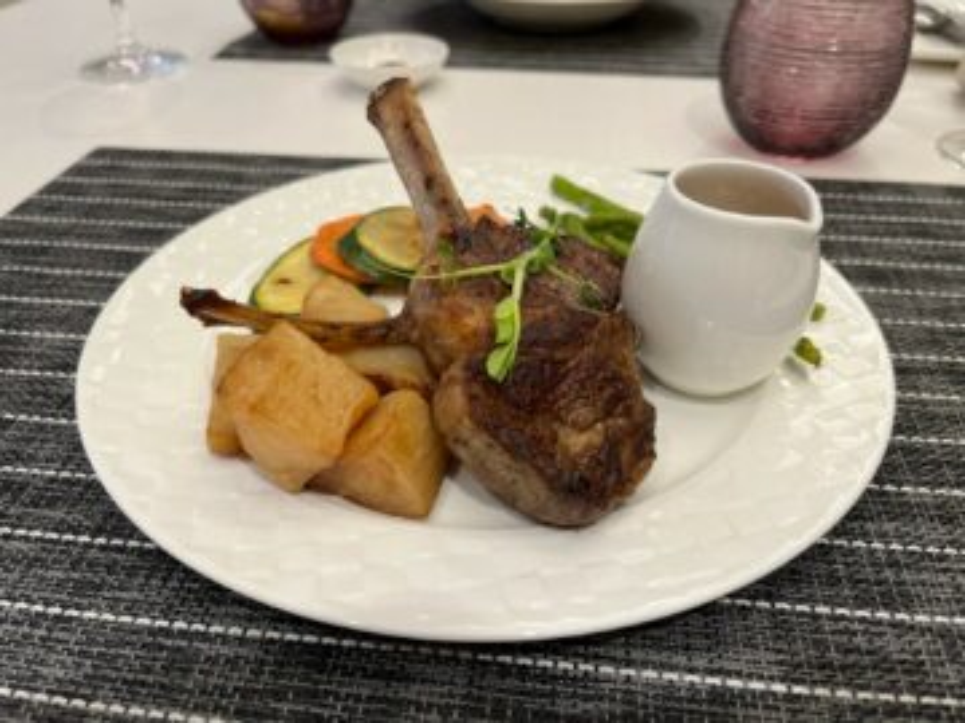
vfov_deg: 53.1
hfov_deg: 67.3
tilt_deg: -37.9
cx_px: 482
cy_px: 362
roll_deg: +0.1
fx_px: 725
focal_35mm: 26
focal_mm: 5.1
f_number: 1.6
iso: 100
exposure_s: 1/100
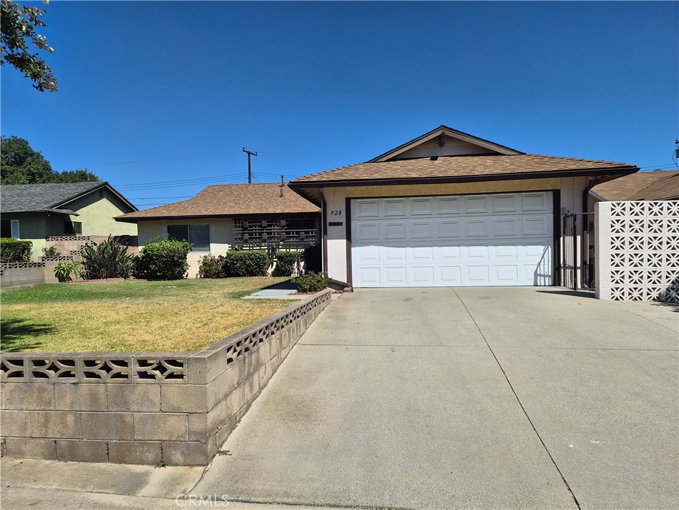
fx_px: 451
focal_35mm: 23
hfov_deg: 73.9
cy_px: 255
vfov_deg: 58.9
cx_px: 340
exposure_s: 1/7696
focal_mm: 5.4
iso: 50
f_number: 1.8
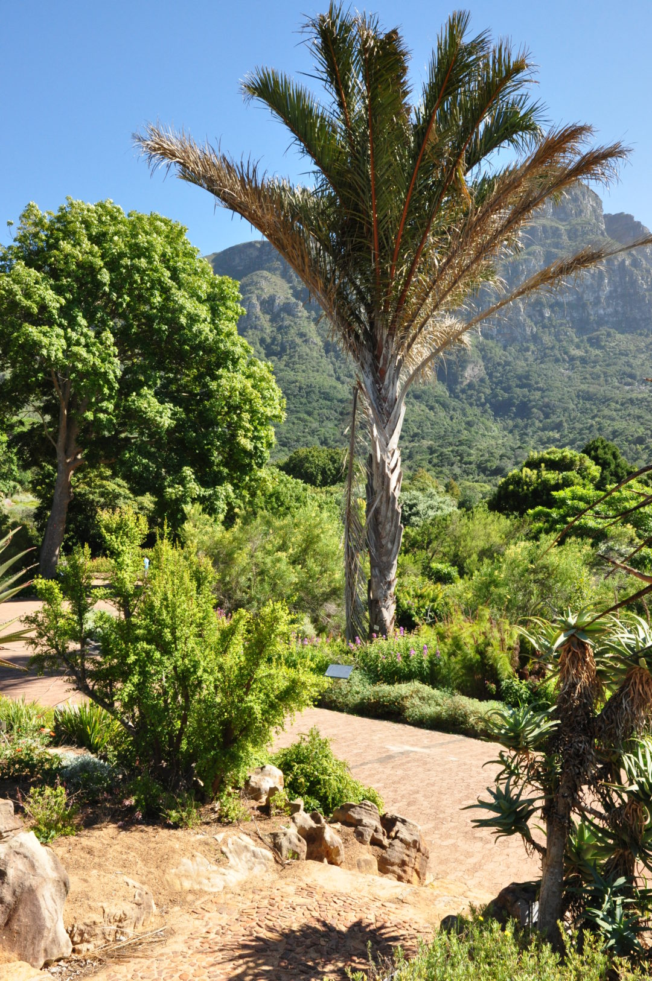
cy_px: 490
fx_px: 776
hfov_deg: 45.6
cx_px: 326
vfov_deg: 64.6
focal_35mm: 28
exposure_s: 1/400
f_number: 11
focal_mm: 19
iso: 800
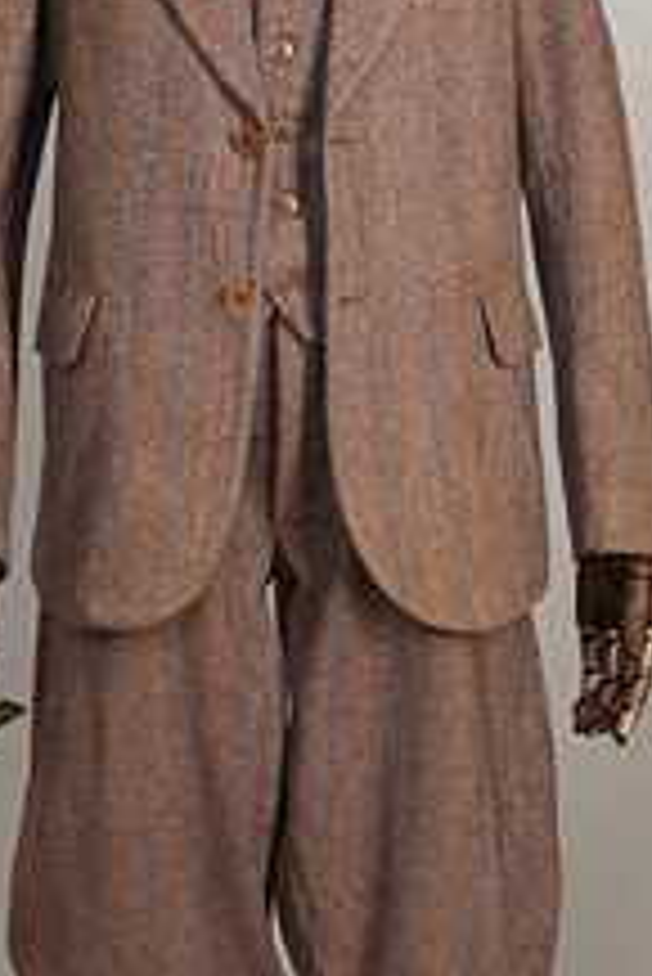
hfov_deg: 15.9
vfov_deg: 23.5
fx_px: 2332
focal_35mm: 86
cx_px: 263
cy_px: 344
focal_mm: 32
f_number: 8
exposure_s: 1/20
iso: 320
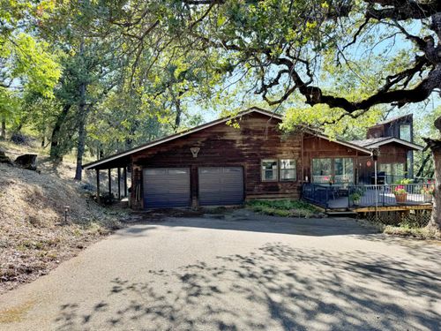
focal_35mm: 24
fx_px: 306
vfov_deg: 56.8
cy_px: 166
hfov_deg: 71.6
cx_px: 220
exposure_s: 1/1076
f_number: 1.78
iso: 80
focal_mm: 6.76
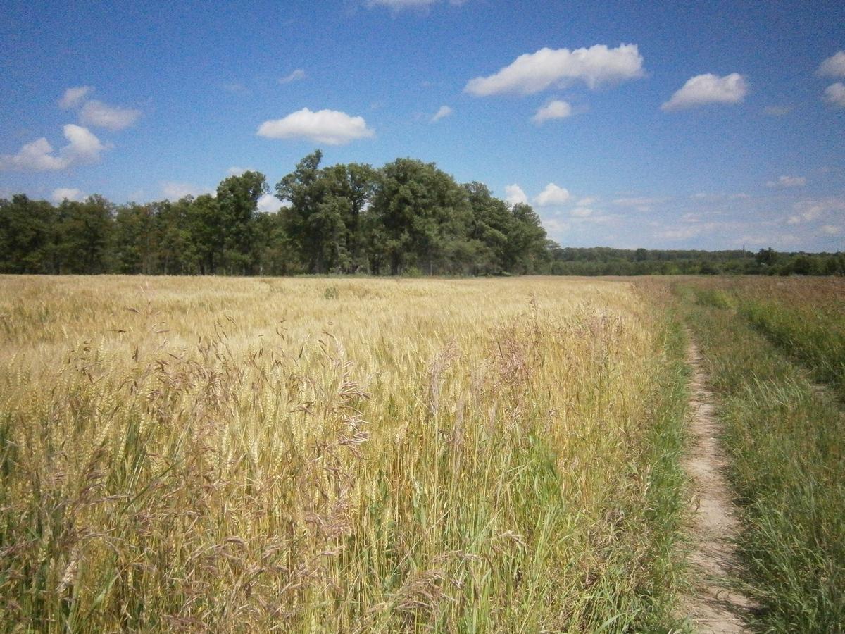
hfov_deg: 67.3
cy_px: 317
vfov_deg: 53.1
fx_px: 635
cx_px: 422
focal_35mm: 26
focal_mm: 4.7
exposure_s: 1/2000
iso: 800
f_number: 8
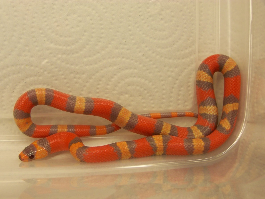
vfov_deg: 24.8
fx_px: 452
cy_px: 100
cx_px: 132
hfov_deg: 32.7
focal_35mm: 59
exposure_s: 1/80
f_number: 3.1
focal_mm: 9.8
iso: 80
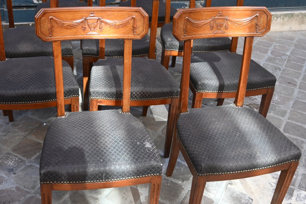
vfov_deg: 29.9
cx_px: 126
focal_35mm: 45
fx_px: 382
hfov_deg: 43.5
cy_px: 88
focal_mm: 24.5
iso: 280
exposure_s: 1/250
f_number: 4
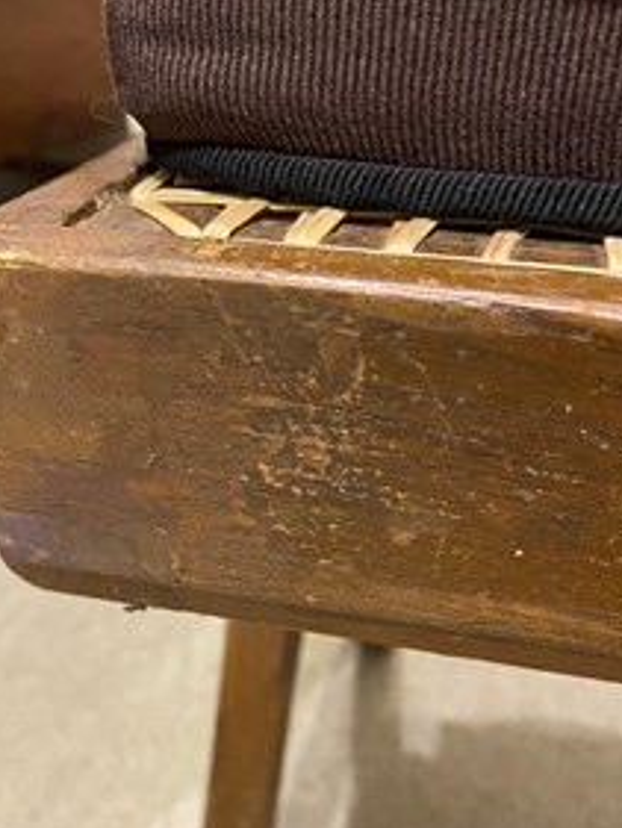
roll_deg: +2.6
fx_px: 886
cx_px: 283
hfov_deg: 38.7
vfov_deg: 49.4
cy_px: 539
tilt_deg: -37.7
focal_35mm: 37
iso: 500
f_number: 1.8
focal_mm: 4.25
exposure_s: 1/42
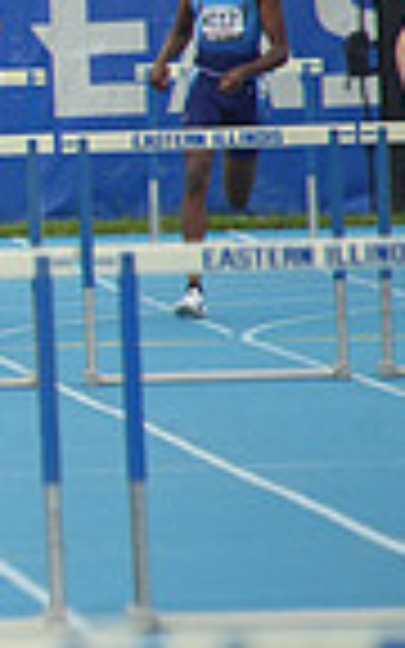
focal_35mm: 1645
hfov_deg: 0.8
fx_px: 29051
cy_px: 119
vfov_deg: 1.3
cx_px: -819
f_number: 5.6
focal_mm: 400
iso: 400
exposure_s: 1/1000
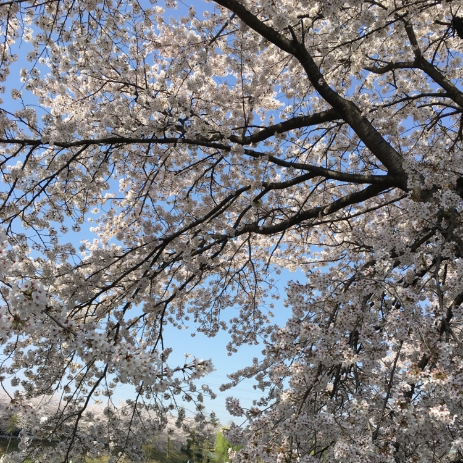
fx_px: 530
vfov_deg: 46.5
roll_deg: -4.2
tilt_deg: +13.8
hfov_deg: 47.2
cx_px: 230
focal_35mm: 35
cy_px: 309
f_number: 2.2
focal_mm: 4.15
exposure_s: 1/1282
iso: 25
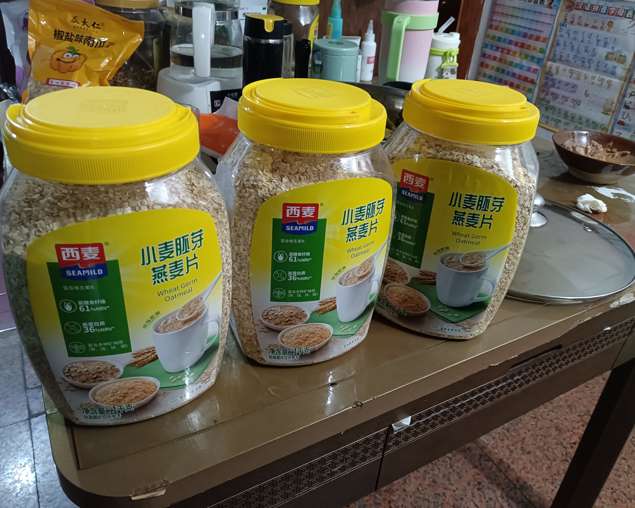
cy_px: 246
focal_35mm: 28
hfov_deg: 62.2
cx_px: 324
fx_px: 526
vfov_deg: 51.5
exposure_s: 1/24
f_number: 1.8
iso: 2499
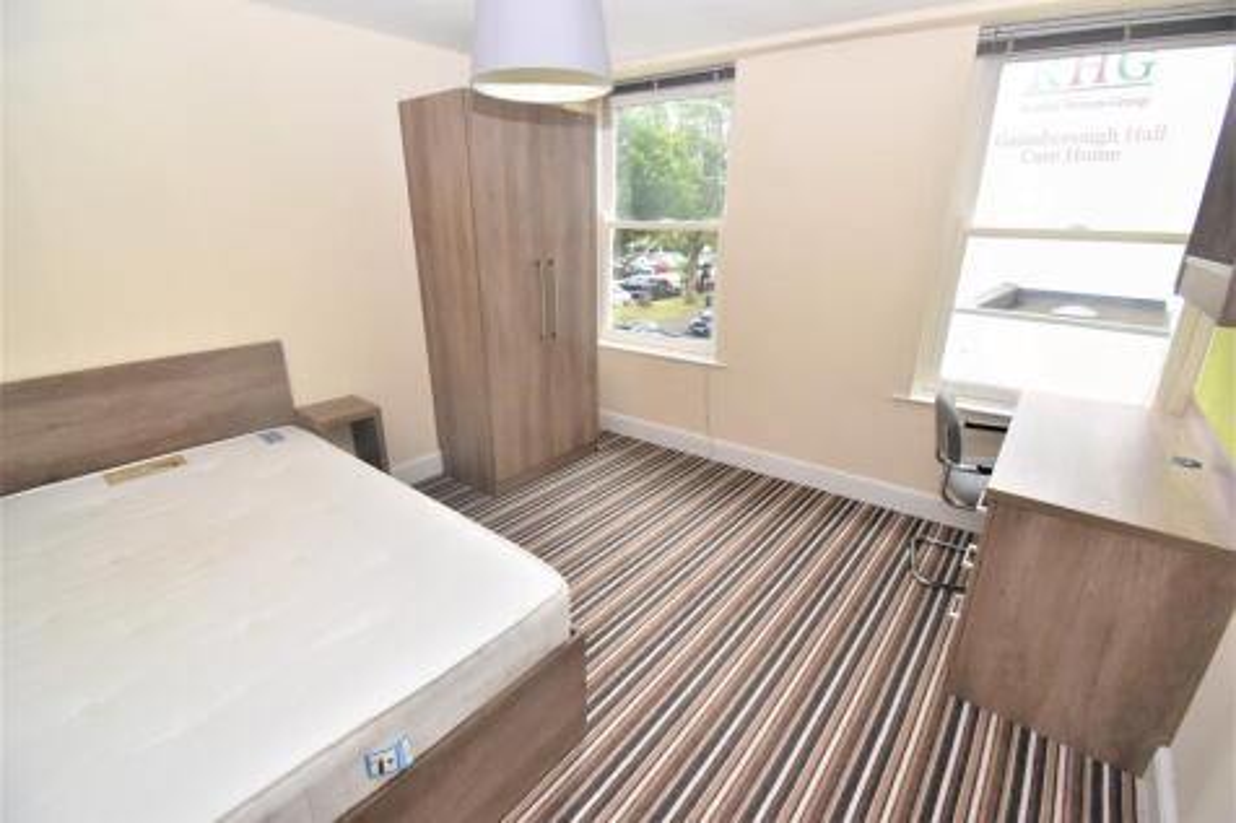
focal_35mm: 15
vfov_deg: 77.3
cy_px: 412
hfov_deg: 100.4
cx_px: 618
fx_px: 515
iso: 560
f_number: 5.6
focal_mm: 10
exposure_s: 1/125
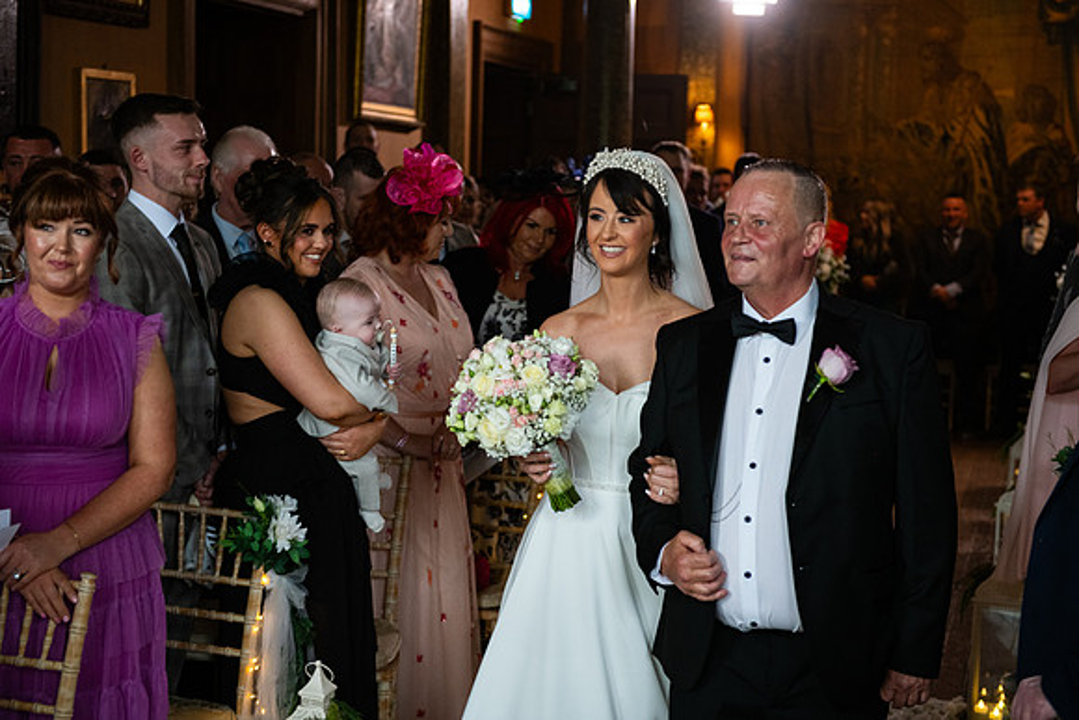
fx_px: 1679
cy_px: 360
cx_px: 540
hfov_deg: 35.6
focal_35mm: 56
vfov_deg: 24.2
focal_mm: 56
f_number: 3.5
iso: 800
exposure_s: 1/160
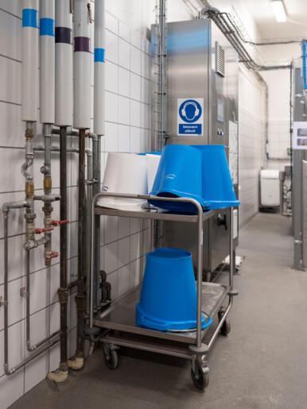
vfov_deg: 52.6
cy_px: 204
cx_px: 154
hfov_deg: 40.7
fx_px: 414
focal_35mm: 35
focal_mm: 44
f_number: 4
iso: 1600
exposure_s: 1/125
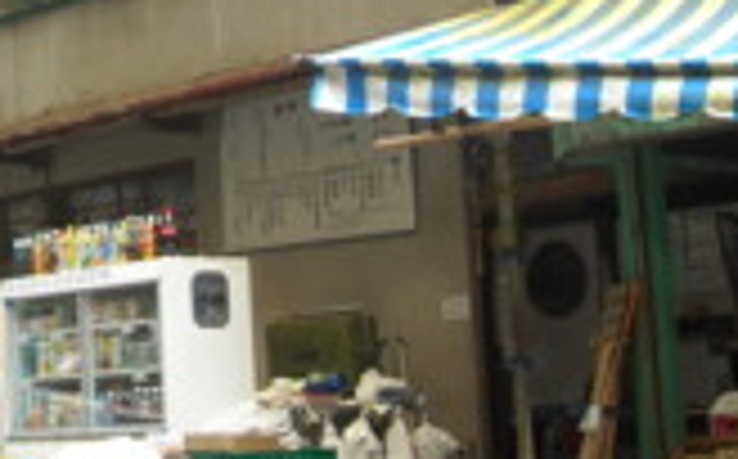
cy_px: -90
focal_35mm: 102
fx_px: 2049
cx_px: -90
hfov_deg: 19.5
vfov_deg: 12.5
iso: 104
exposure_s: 1/60
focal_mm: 5.7
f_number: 2.8
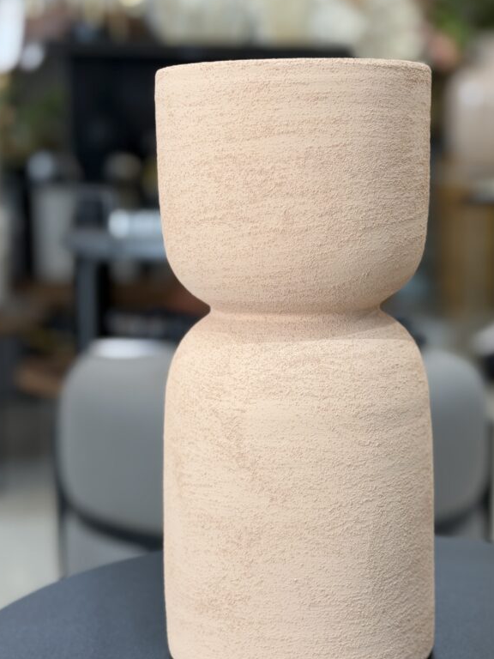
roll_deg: +0.2
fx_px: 1218
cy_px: 330
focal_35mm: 64
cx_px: 304
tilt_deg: -7.4
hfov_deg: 22.9
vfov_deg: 30.3
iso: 100
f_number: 1.78
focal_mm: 6.76
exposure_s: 1/60
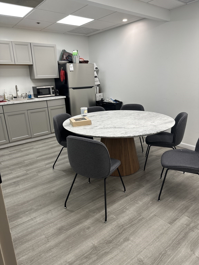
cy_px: 132
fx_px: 184
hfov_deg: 56.8
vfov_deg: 71.6
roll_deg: +3.5
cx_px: 100
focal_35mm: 24
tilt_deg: -15.2
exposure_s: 1/120
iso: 80
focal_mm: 6.86
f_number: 1.78
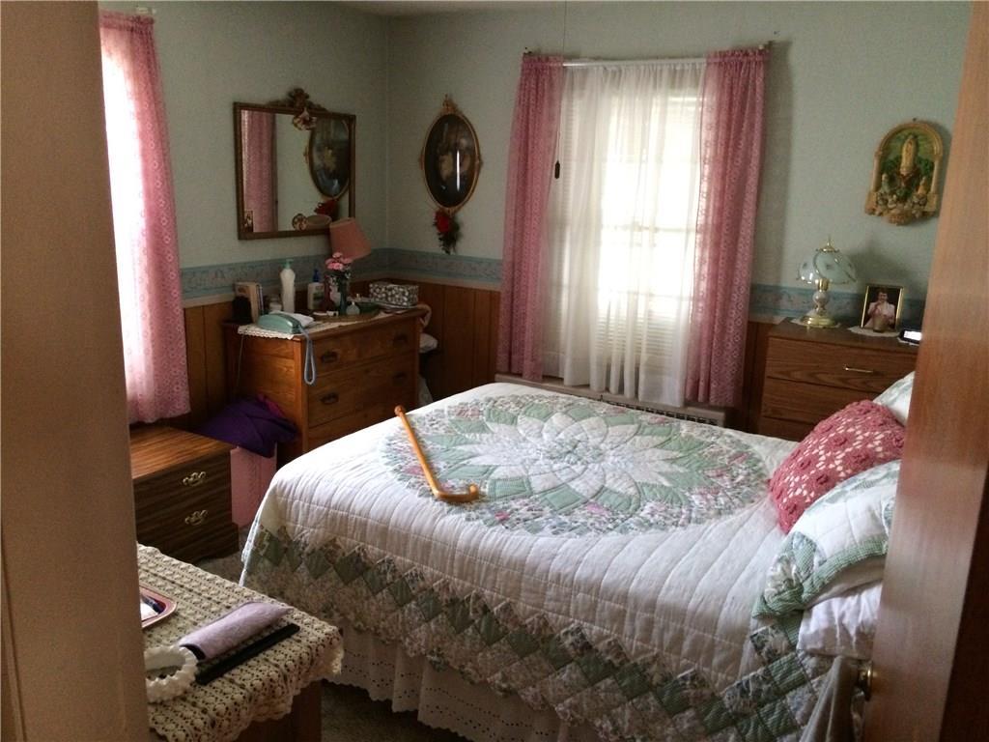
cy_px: 371
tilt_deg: -16.2
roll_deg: -2.3
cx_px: 494
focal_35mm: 29
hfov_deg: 61.7
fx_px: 829
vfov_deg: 48.2
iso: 250
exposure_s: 1/24
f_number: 2.2
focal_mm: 4.15
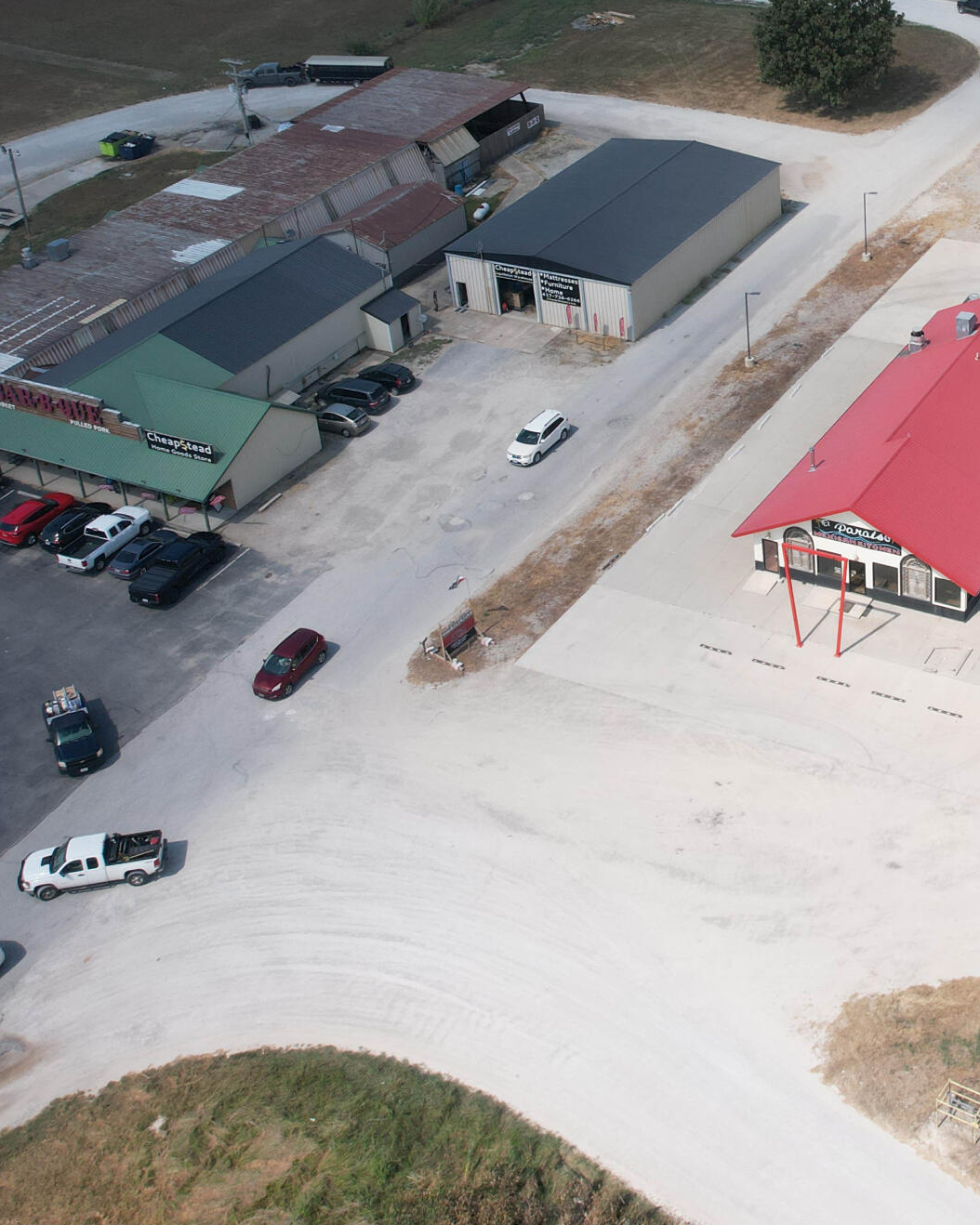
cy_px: 374
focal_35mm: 47
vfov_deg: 38.9
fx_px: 1704
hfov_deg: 30.2
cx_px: 940
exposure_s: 1/1000
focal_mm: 8.38
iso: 140
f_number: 2.8
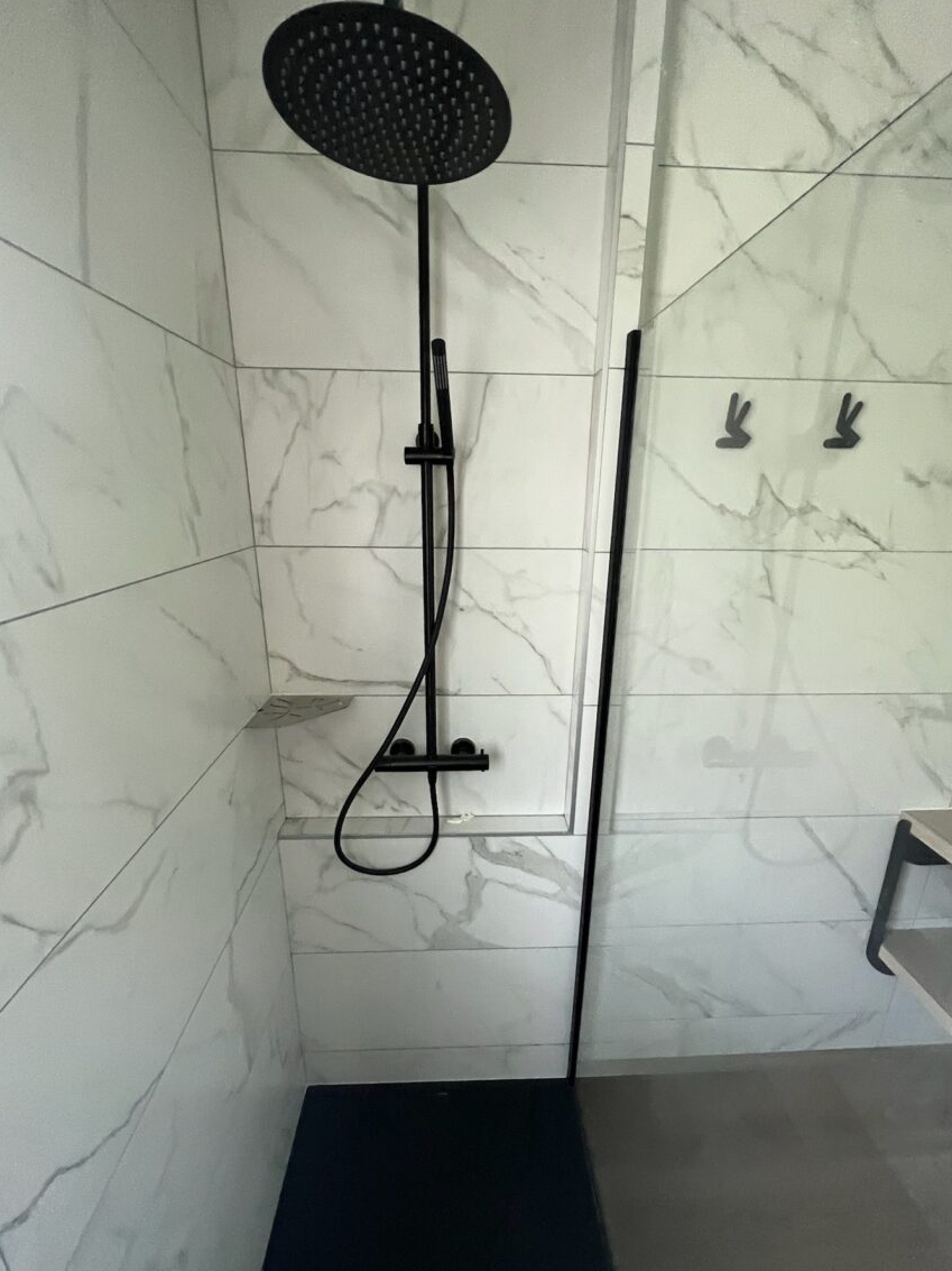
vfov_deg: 98.0
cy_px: 685
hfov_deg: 81.7
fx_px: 550
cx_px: 479
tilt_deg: -18.7
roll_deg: -1.1
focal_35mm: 15
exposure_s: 1/60
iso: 500
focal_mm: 1.57
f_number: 1.8
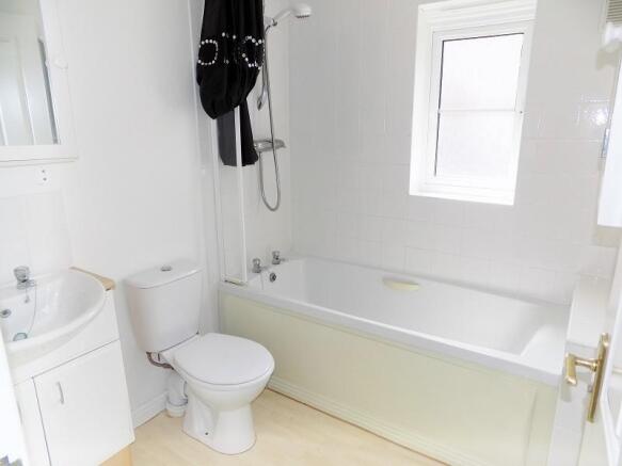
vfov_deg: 58.9
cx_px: 311
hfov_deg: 73.9
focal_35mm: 23
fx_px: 413
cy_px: 233
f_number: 3.1
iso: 80
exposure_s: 1/80
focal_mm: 4
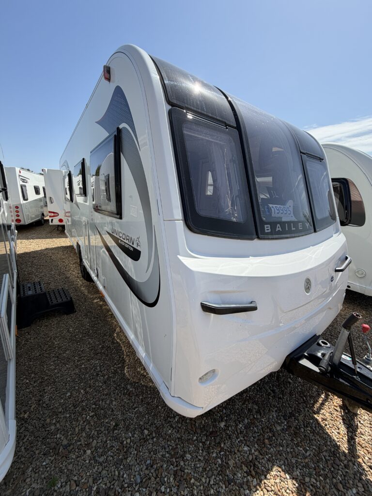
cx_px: 186
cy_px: 248
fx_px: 201
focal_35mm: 14
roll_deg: -2.6
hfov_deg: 85.7
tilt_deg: -13.9
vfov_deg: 102.1
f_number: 2.2
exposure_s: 1/770
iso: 20
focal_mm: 2.22
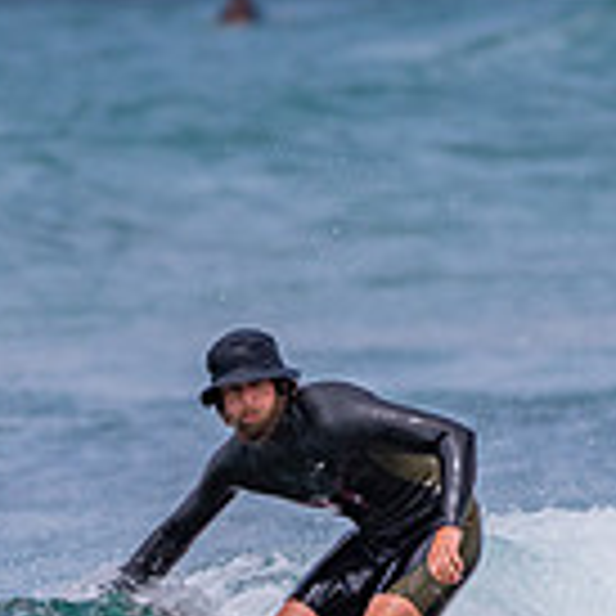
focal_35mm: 1799
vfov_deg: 1.0
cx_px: 414
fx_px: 36219
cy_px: 668
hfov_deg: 1.0
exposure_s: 1/1250
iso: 500
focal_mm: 500
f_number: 5.6
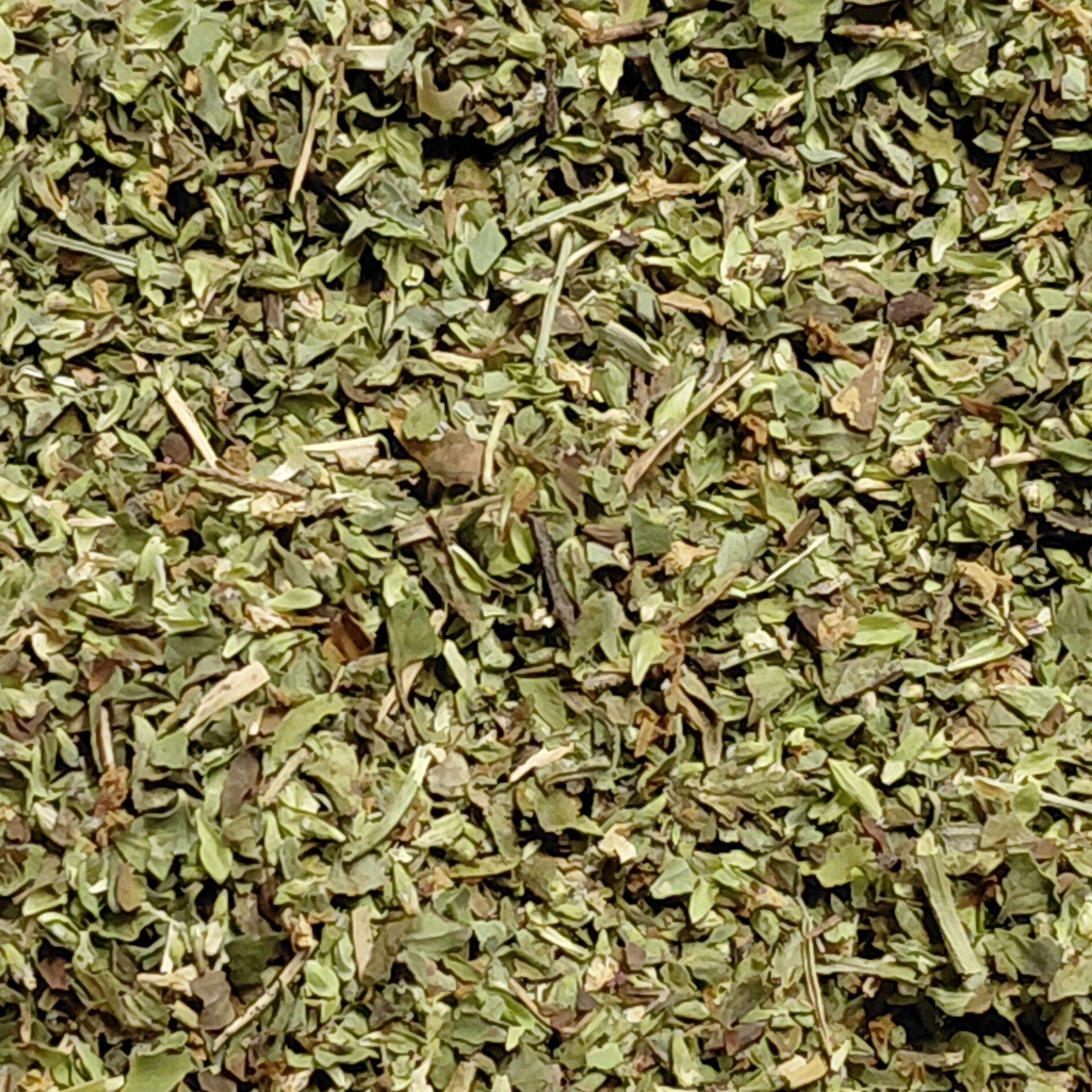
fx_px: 1071
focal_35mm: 30
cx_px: 449
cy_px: 540
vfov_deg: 54.0
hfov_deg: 53.7
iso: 250
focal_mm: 4.69
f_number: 1.8
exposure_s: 1/50.1
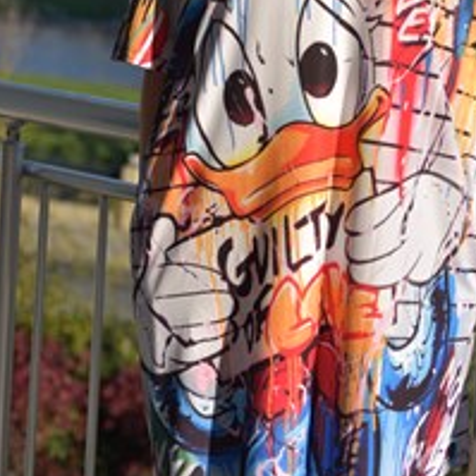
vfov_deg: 17.3
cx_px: 347
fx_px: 1540
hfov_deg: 17.5
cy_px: 26
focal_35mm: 99
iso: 400
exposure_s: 1/6400
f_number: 3.5
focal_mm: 50
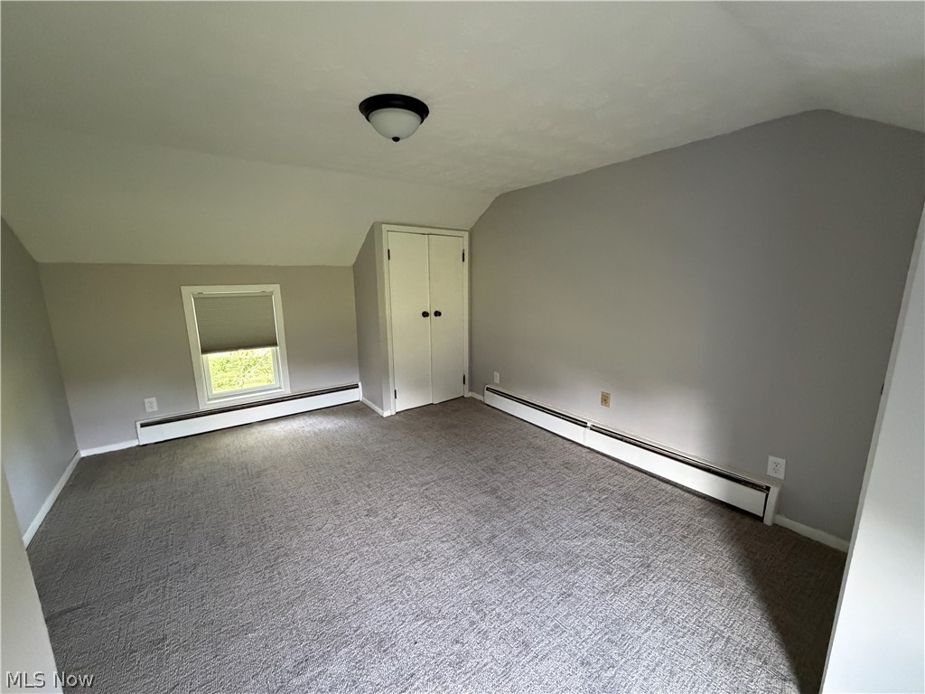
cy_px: 347
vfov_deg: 85.7
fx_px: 374
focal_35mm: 14
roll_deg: +0.1
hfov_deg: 102.1
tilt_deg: -10.8
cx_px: 462
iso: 640
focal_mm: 2.22
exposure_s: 1/60
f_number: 2.2
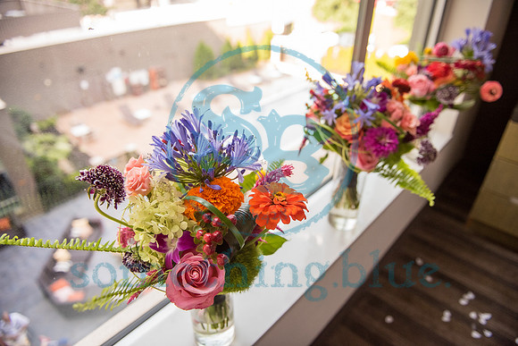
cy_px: 173
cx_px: 259
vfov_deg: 53.2
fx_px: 345
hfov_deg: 73.7
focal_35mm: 24
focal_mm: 24
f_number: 2.8
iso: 1600
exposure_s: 1/640
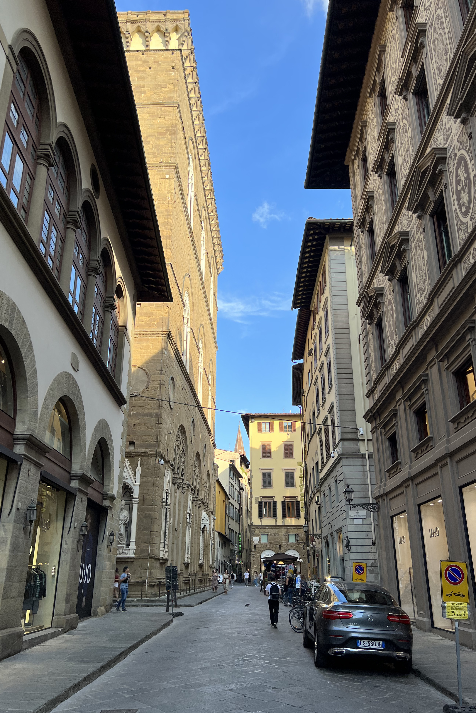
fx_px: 555
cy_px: 362
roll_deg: -0.9
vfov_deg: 65.5
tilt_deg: +20.6
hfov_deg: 46.4
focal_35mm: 28
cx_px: 248
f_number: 1.5
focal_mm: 5.7
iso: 50
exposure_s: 1/1038
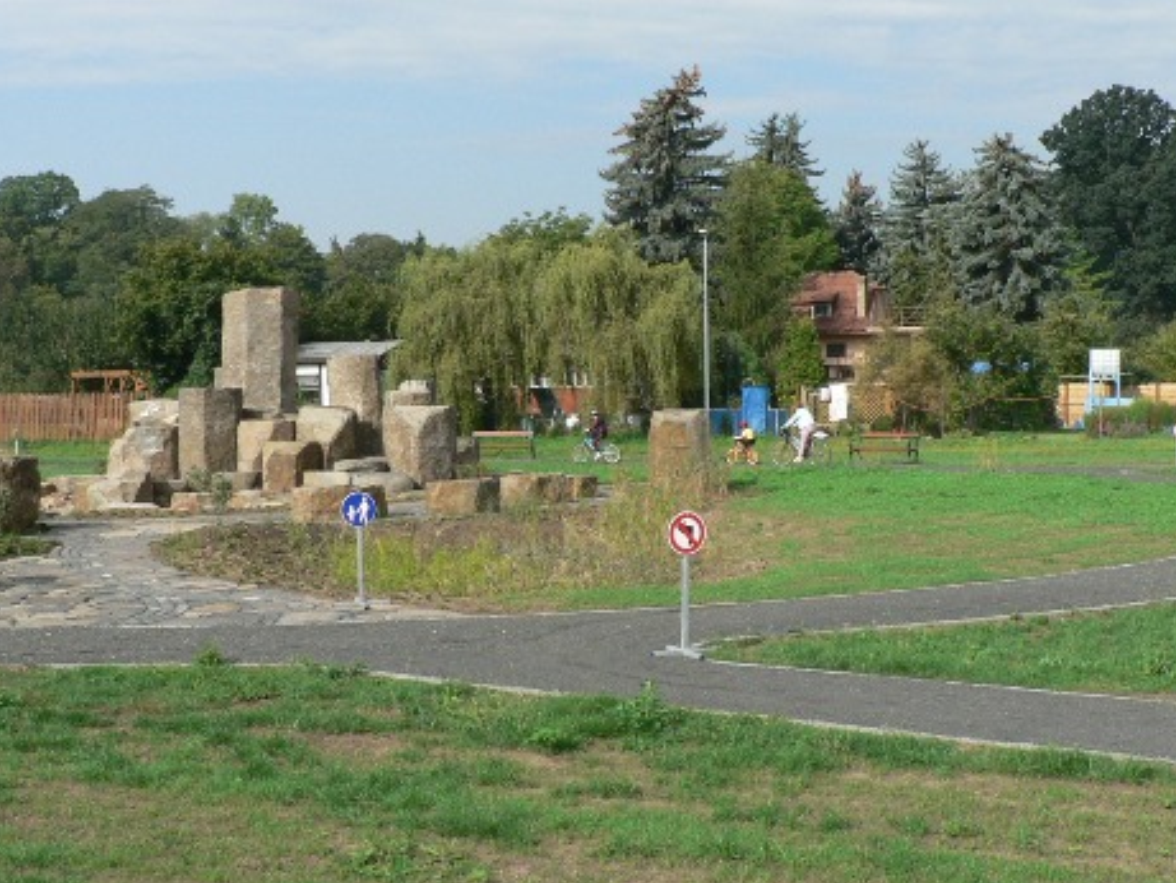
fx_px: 1699
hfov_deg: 38.1
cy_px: 487
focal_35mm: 50
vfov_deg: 29.1
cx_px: 640
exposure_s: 1/400
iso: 100
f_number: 5.6
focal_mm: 6
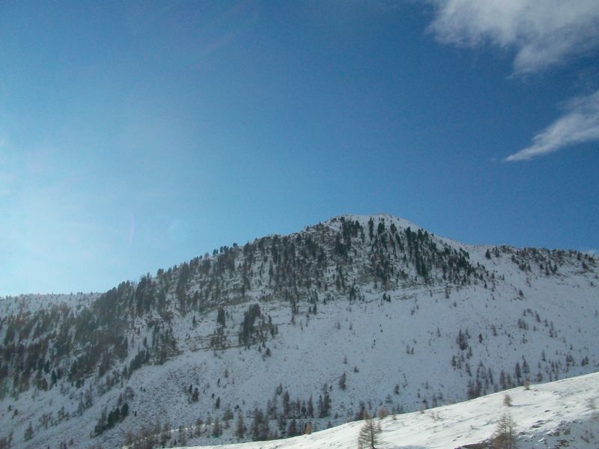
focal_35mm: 34
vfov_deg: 41.8
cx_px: 300
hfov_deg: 54.0
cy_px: 224
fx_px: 588
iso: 80
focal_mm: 5.7
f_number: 5.5
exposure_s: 1/800
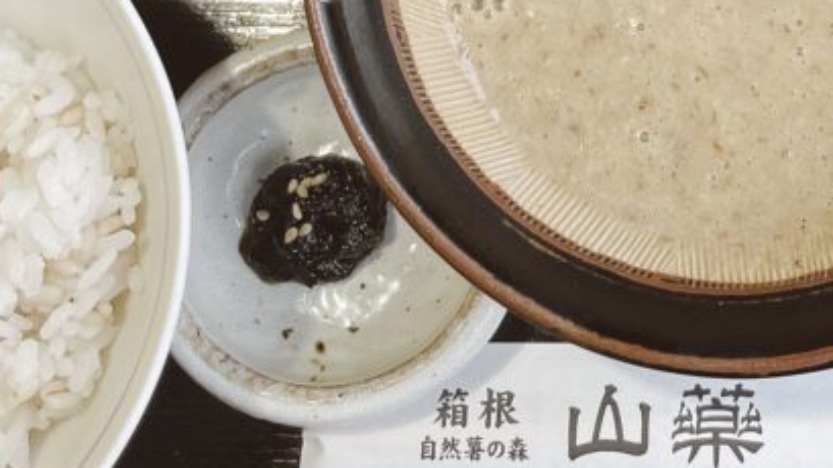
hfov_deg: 29.3
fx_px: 1568
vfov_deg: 16.2
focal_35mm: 71
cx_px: 629
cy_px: -126
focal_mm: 5.1
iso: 125
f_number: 1.6
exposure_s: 1/80
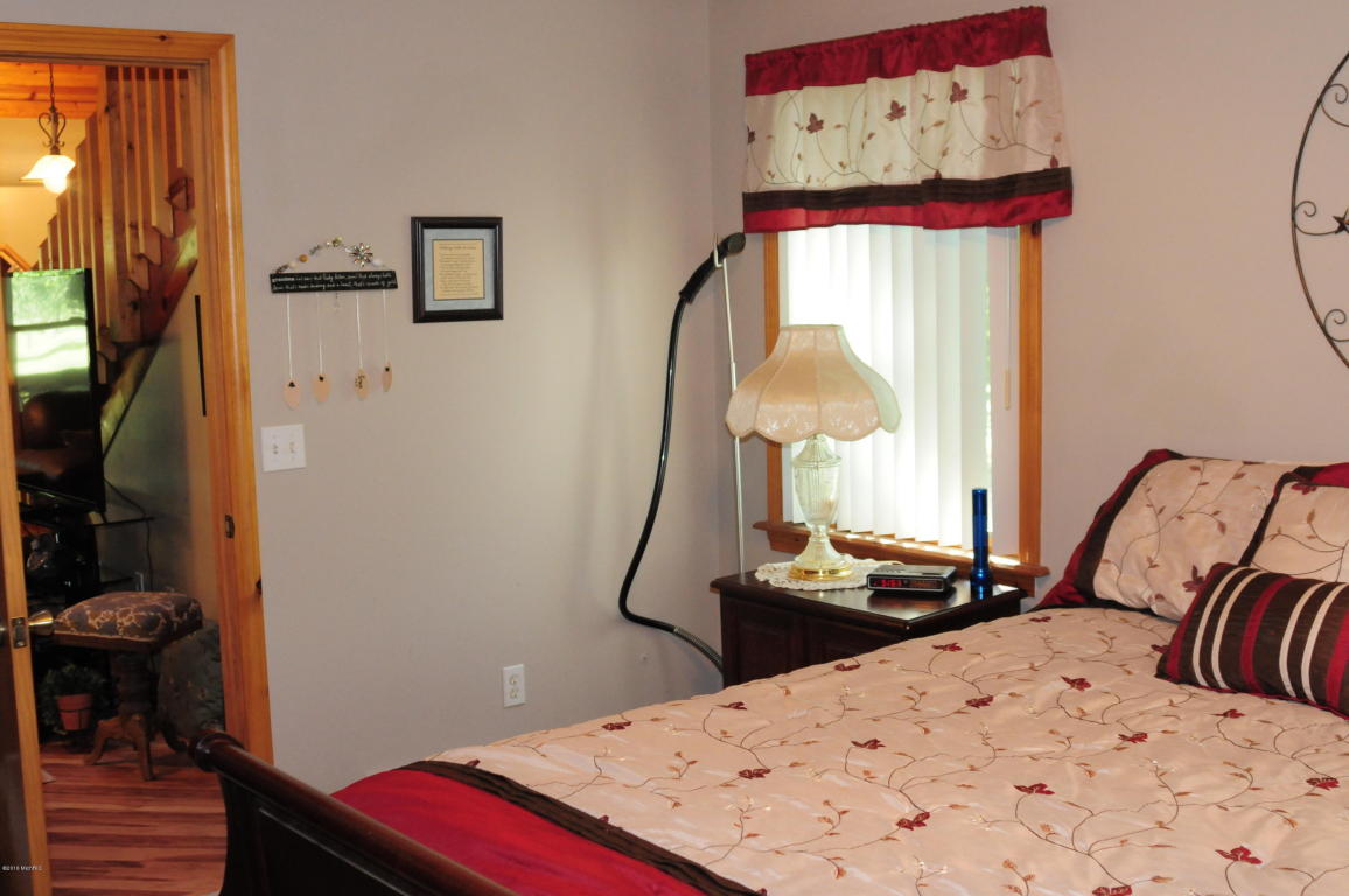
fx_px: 1572
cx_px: 674
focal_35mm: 42
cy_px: 448
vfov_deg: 31.8
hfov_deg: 46.4
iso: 1600
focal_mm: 28
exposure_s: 1/60
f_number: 5.6
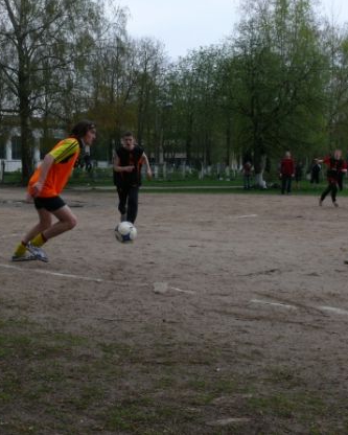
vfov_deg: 40.3
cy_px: 216
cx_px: 146
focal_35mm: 46
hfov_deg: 32.7
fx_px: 592
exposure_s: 1/200
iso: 100
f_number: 4.5
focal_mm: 7.4
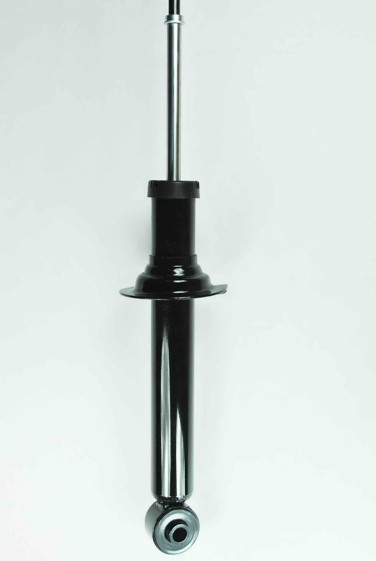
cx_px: 170
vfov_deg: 40.9
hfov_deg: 28.1
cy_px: 234
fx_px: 750
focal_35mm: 48
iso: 100
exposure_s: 1/125
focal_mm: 26
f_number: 5.6
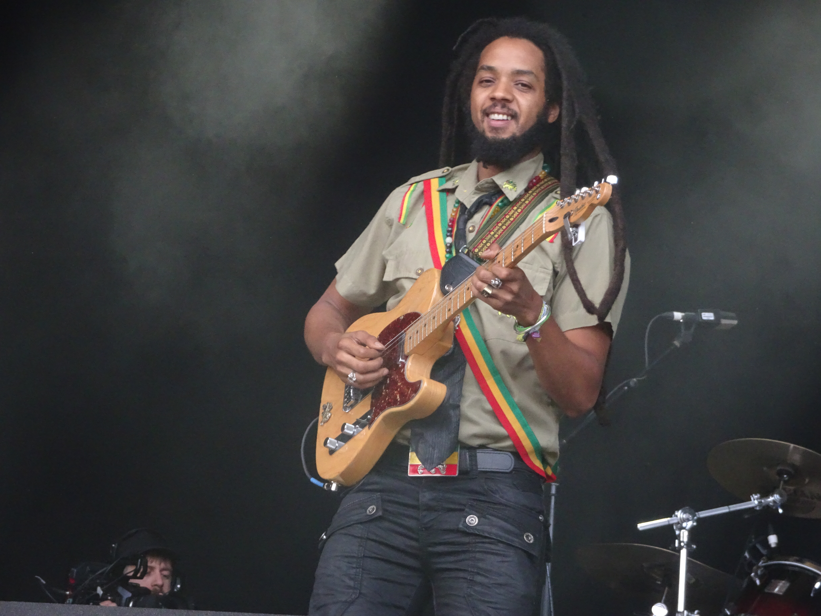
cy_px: 308
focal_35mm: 206
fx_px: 4886
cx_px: 410
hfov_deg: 9.6
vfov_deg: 7.2
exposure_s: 1/160
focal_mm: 35.17
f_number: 6.3
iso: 800
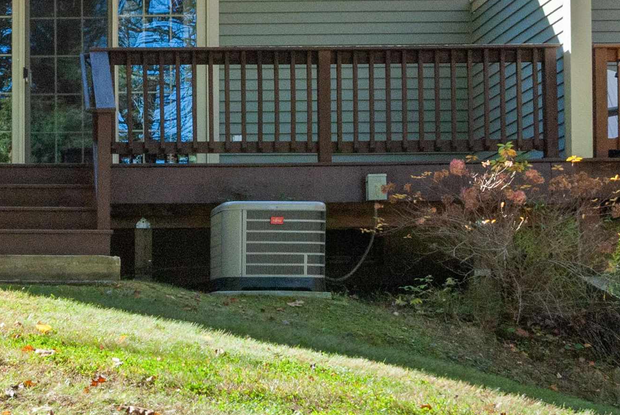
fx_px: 1448
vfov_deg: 15.9
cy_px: -32
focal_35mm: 84
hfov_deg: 23.1
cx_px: -16
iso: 200
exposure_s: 1/60
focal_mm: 24
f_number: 14
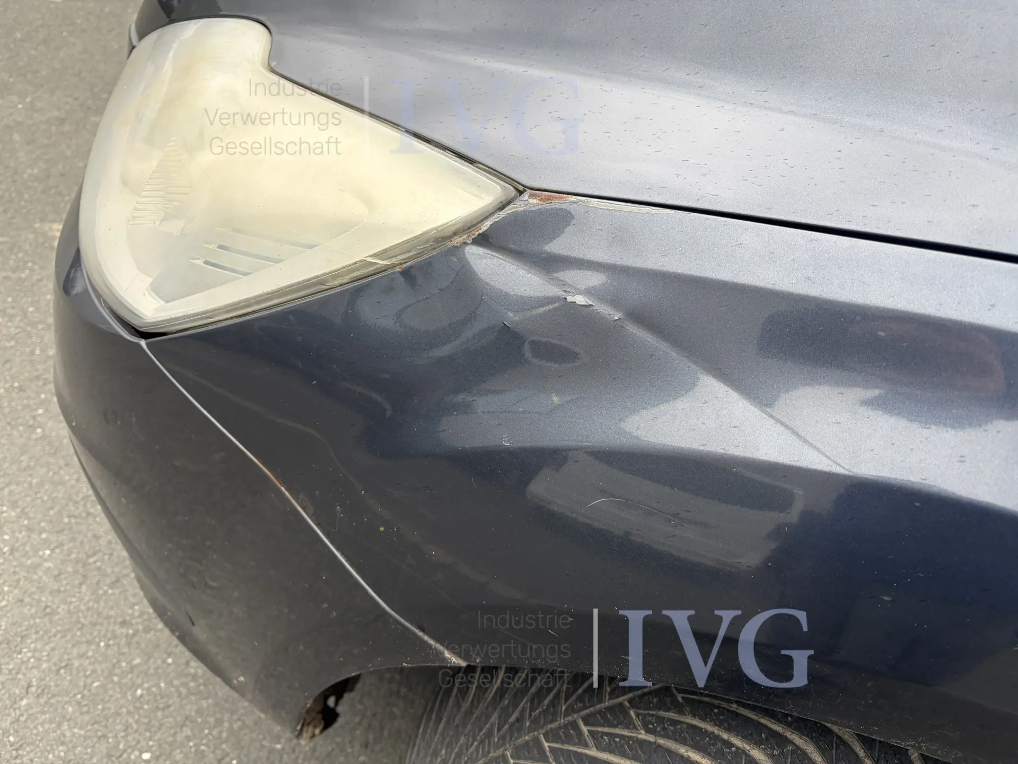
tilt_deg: -40.7
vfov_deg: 53.1
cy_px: 382
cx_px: 509
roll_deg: -8.6
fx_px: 765
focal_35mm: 26
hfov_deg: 67.3
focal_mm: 5.96
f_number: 1.6
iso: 50
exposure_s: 1/121
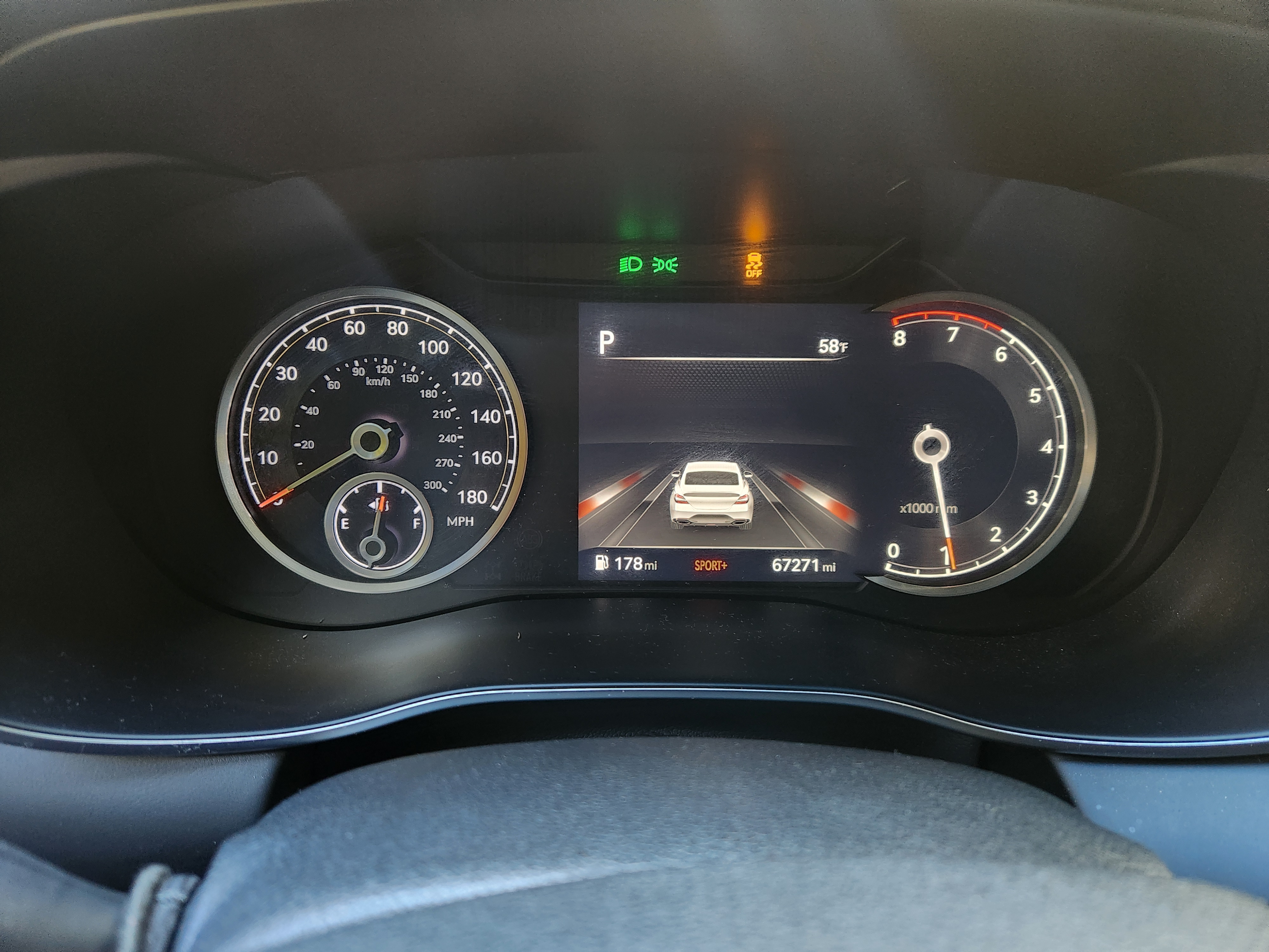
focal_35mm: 23
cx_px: 634
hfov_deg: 73.9
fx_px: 843
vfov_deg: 58.9
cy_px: 476
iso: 500
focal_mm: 5.4
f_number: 1.8
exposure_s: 1/28.6
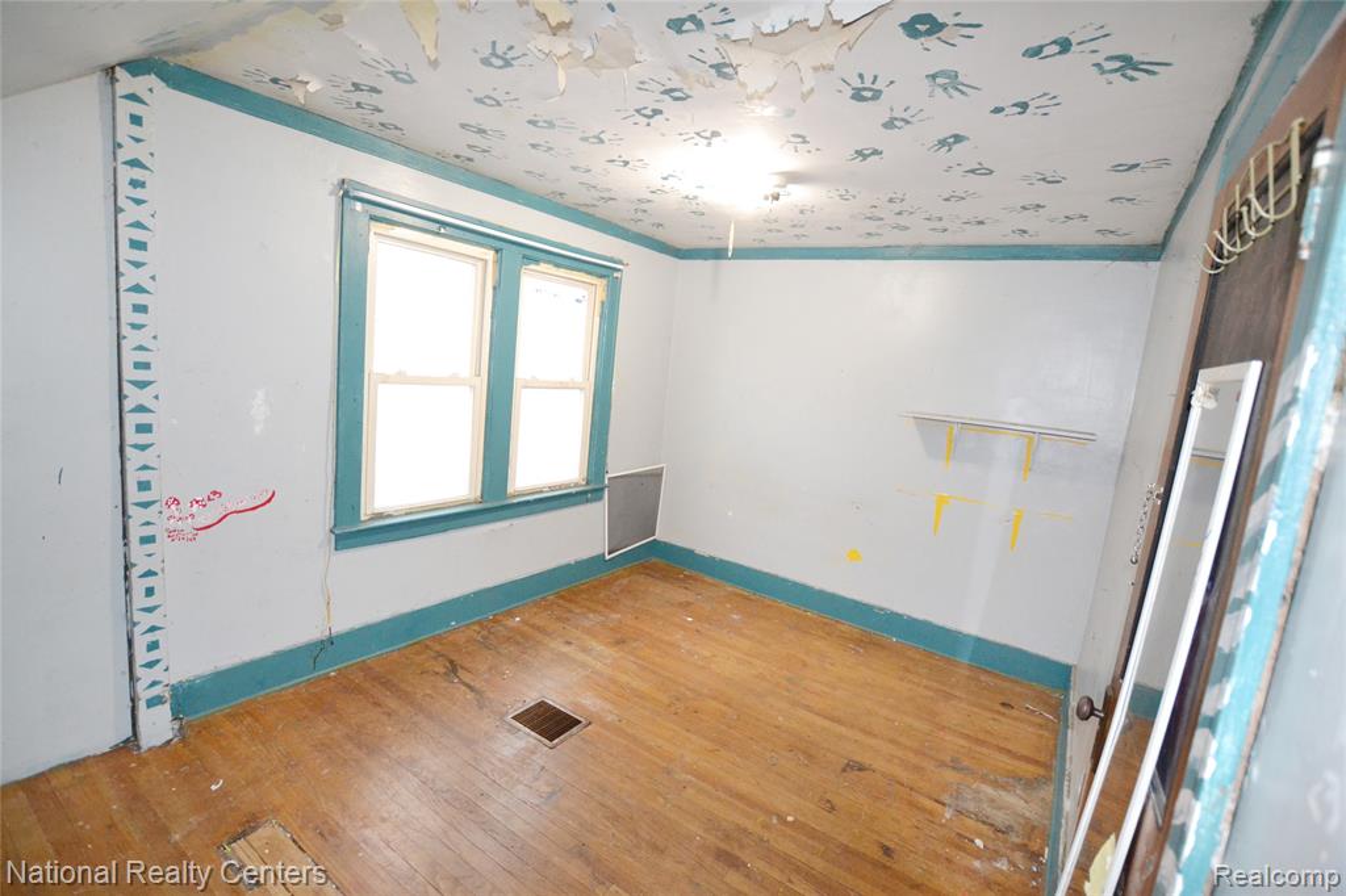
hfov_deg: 100.4
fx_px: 561
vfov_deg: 77.3
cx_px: 673
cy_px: 448
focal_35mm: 15
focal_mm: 10
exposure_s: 1/60
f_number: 3.5
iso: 2200
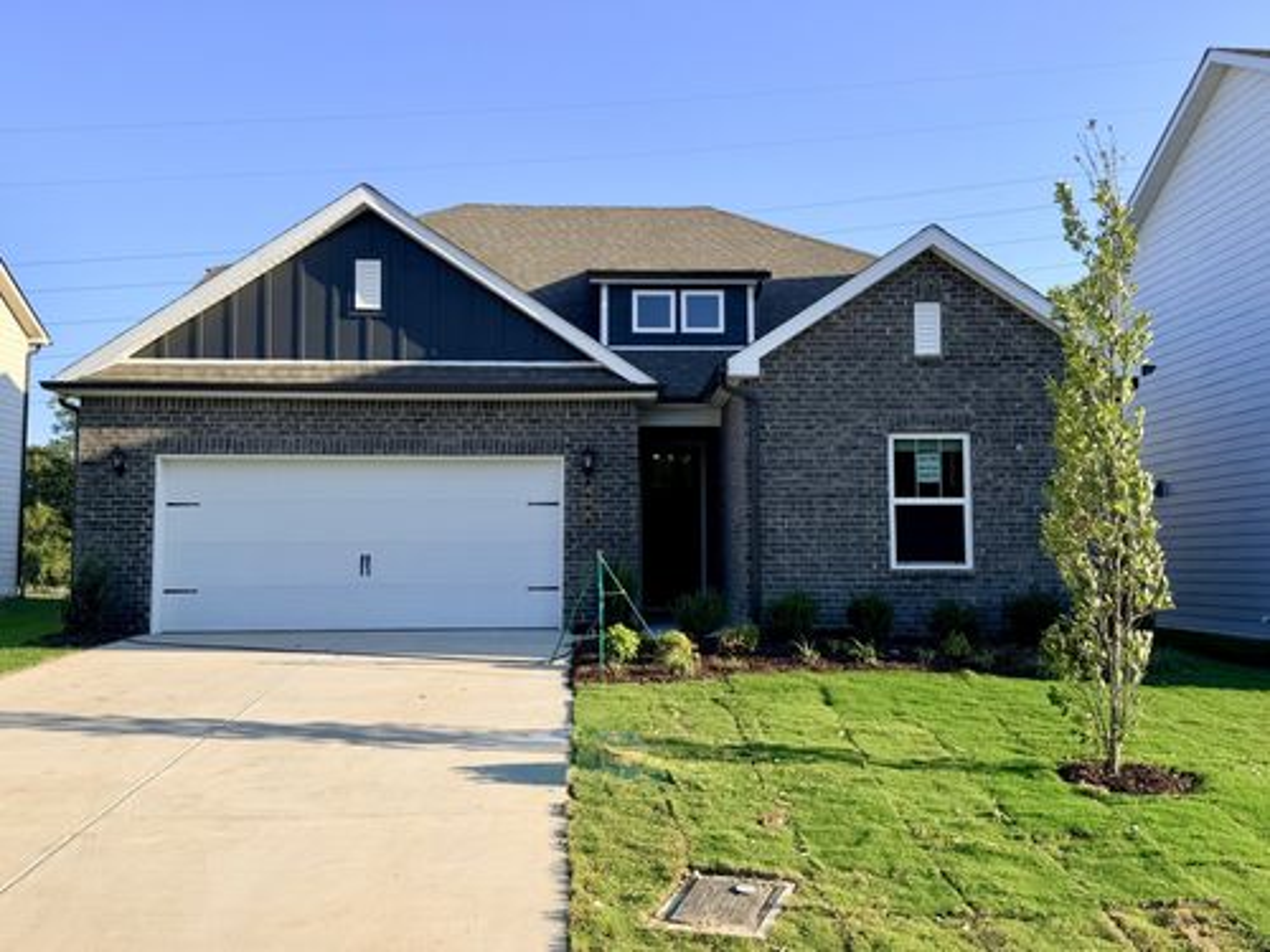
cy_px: 476
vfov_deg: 56.8
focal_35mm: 24
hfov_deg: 71.6
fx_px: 881
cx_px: 635
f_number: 1.78
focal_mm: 6.76
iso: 80
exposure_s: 1/3021
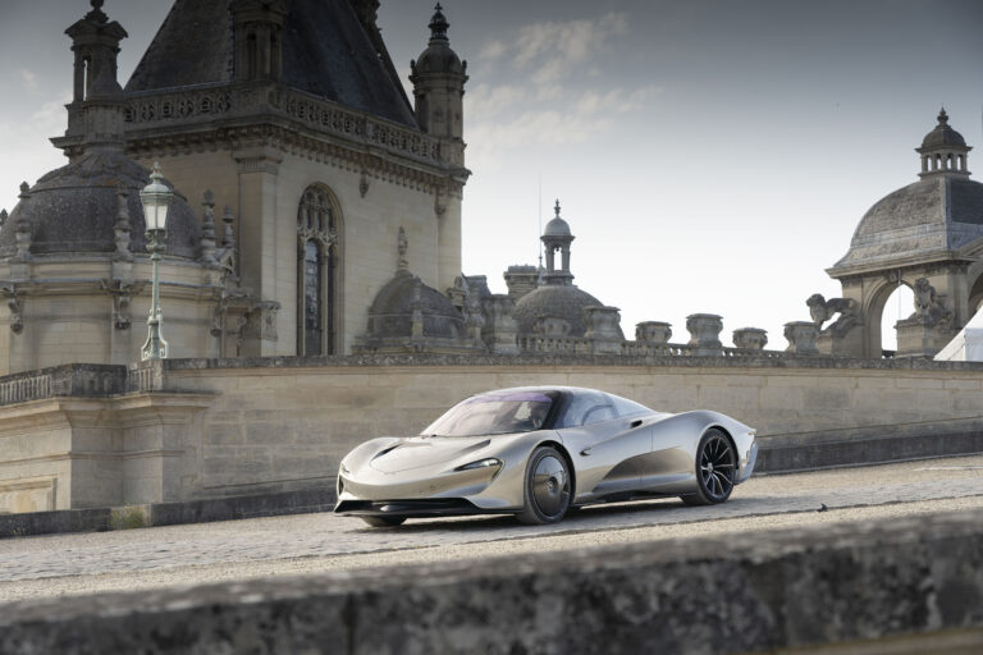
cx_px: 492
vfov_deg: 15.5
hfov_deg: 23.1
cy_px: 328
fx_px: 2403
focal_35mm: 88
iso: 320
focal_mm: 88
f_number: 7.1
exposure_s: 1/250
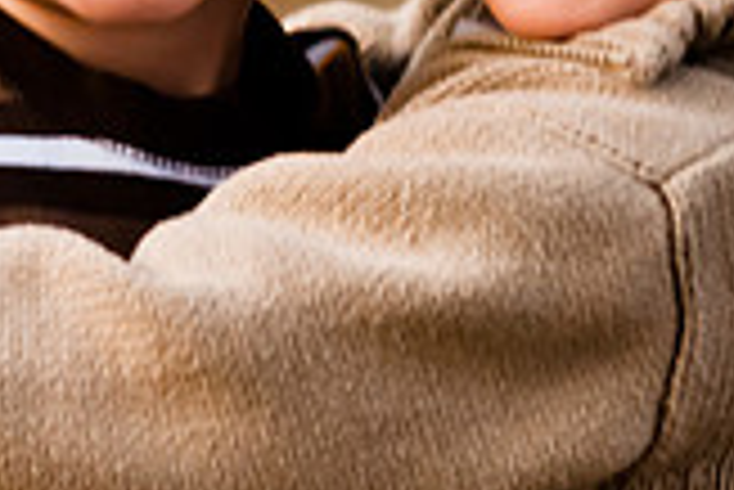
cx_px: 248
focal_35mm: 598
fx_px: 12203
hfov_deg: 3.4
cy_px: -94
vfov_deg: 2.3
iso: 640
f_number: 2.8
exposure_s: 1/60
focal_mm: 112
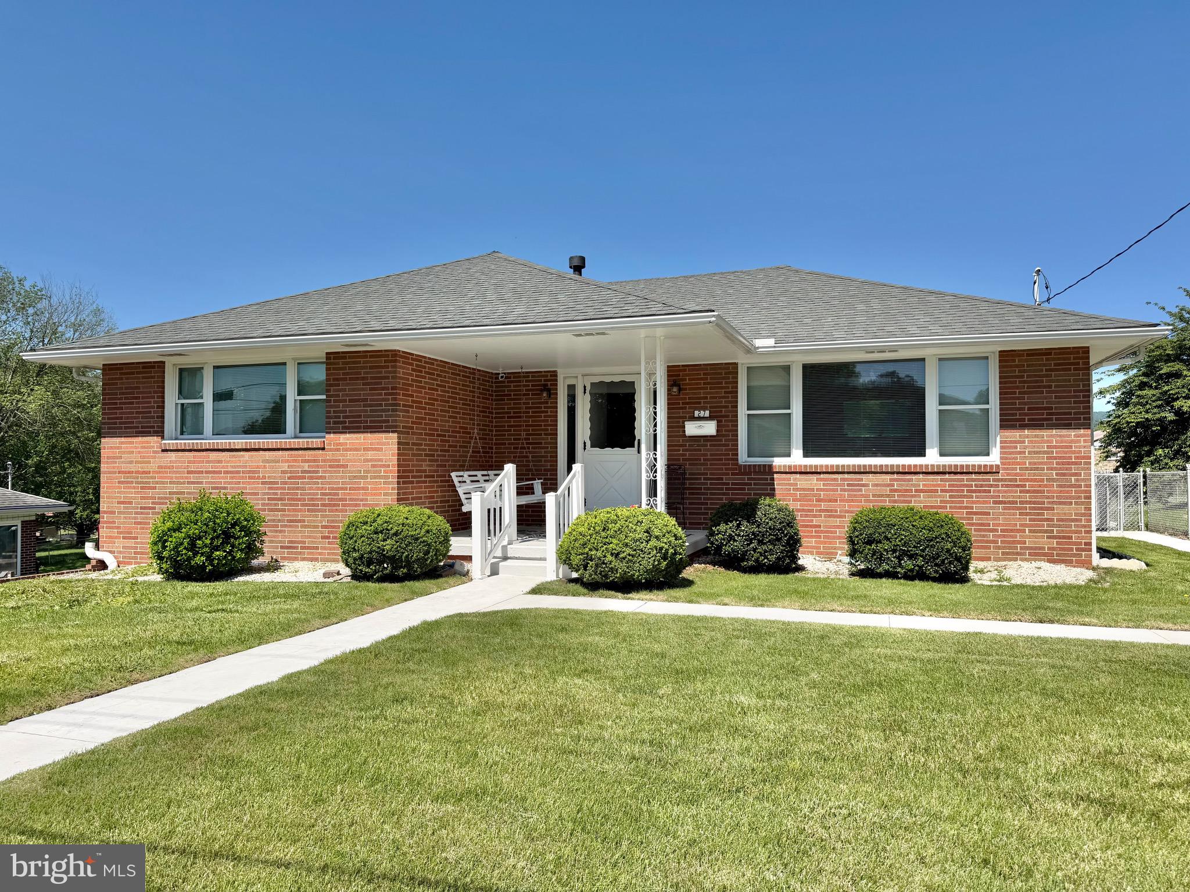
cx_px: 595
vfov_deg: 56.8
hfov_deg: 71.6
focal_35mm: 24
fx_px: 825
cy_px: 446
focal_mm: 6.76
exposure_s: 1/4673
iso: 80
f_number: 1.78
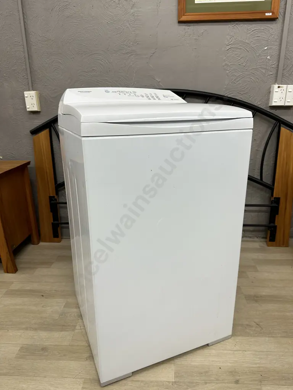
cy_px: 195
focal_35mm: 24
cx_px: 146
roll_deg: +1.0
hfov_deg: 56.8
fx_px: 271
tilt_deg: -18.2
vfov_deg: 71.6
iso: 80
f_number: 1.78
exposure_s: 1/100
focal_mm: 6.86
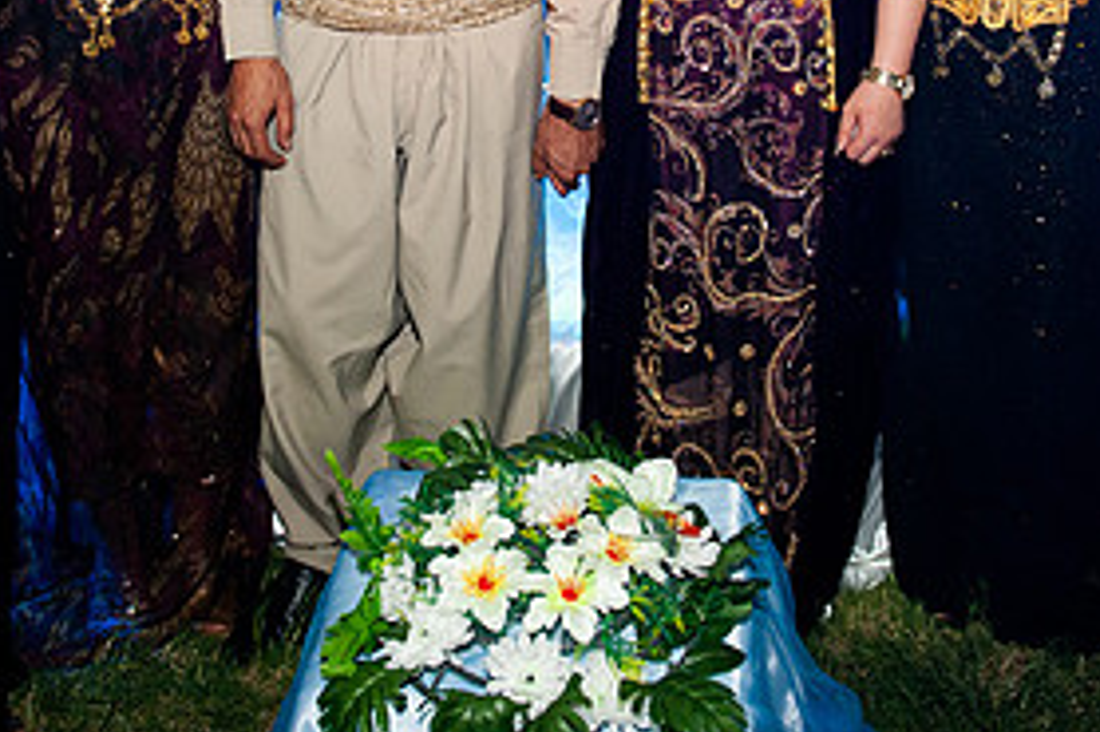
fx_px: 1527
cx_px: 503
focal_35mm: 50
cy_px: -24
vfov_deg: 25.4
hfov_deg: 39.6
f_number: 2.8
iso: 1600
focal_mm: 24
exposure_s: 1/30
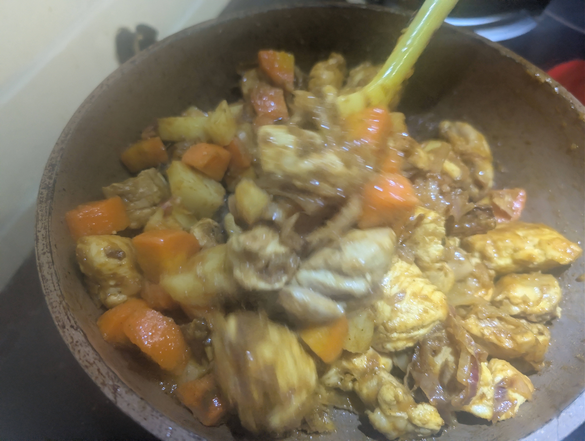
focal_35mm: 24
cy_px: 220
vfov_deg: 56.9
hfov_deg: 71.5
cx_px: 292
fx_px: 406
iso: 965
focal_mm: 6.9
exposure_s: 1/105
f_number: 1.68
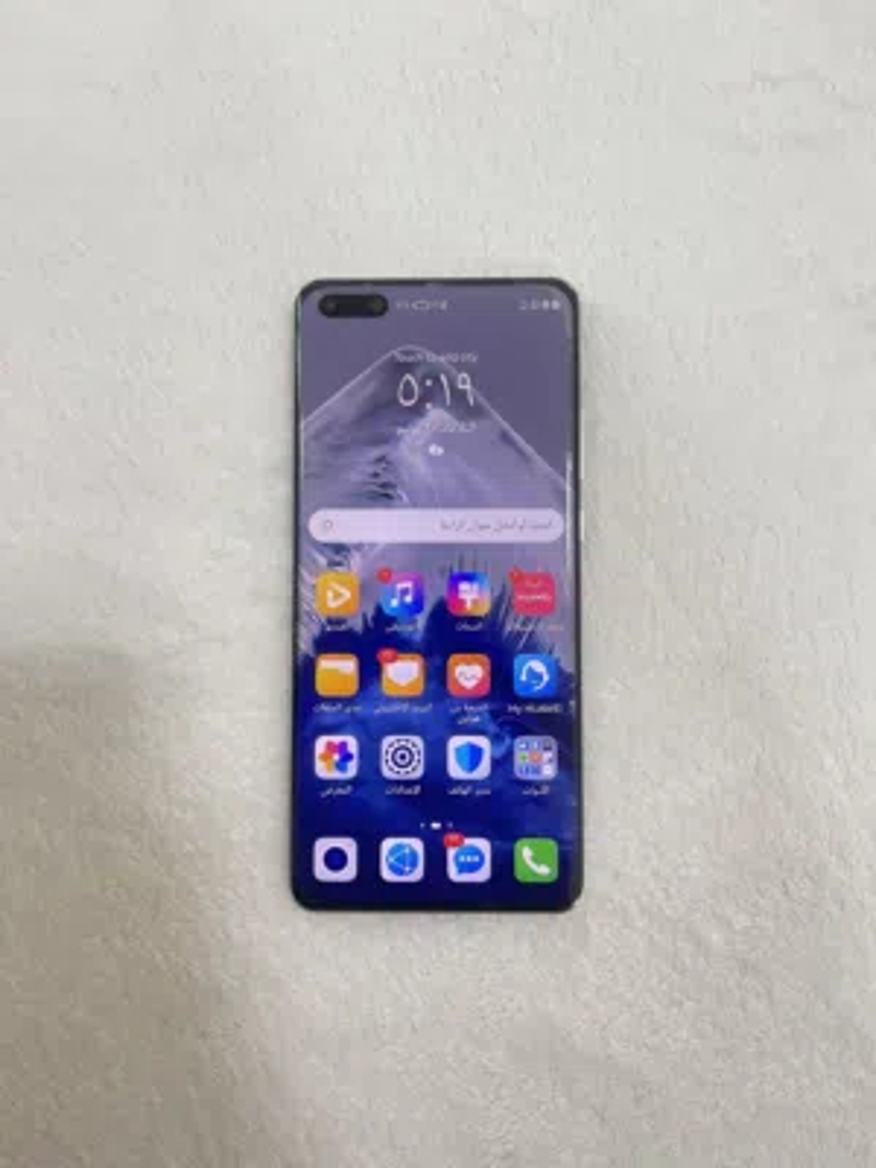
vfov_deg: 69.4
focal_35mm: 25
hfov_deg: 54.9
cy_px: 584
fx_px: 844
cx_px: 438
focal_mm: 5.1
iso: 200
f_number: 1.6
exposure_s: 1/60
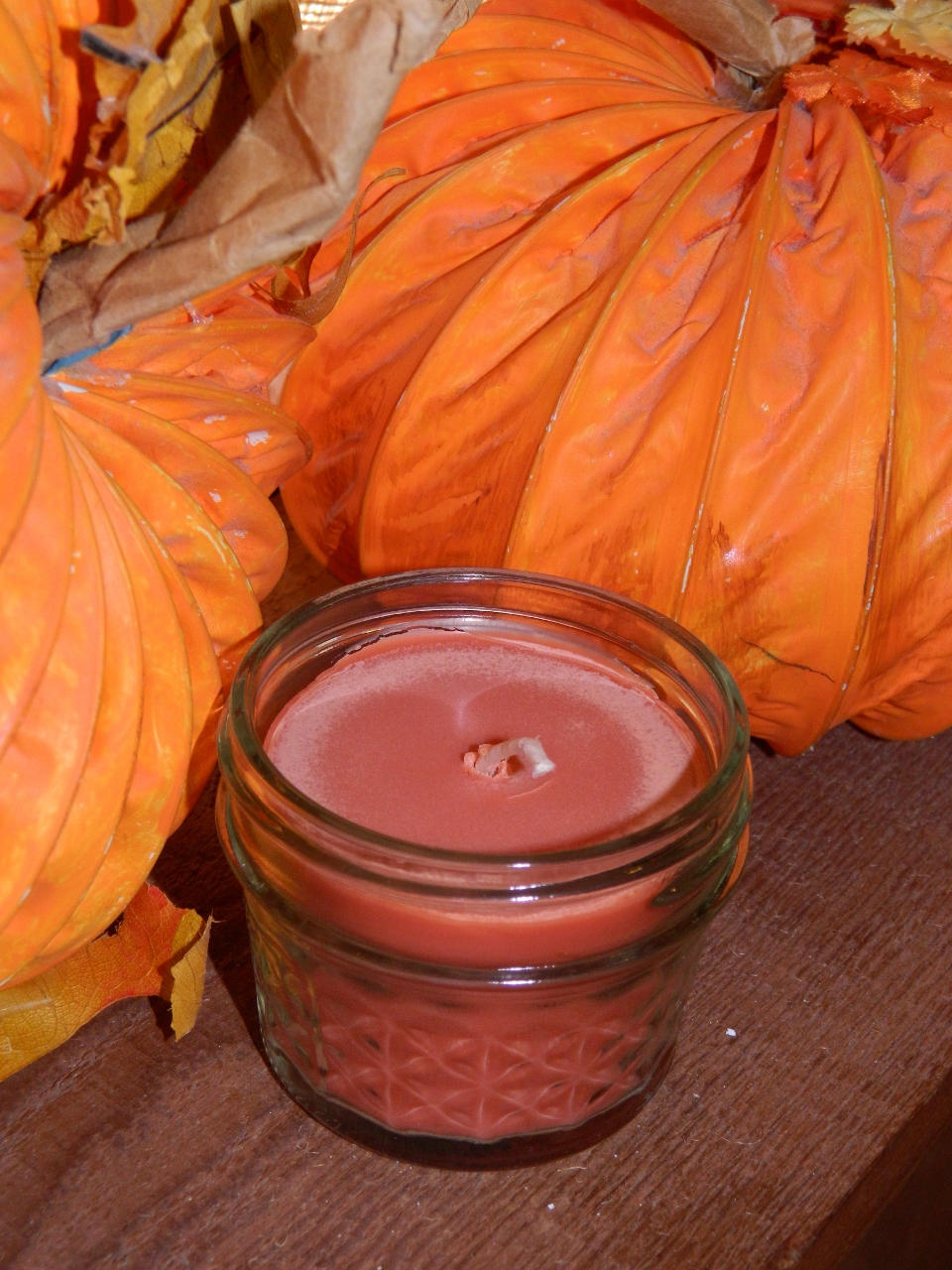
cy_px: 635
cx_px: 476
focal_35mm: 57
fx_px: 2090
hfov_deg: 25.7
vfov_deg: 33.8
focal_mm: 10.2
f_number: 3.8
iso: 200
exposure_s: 1/50
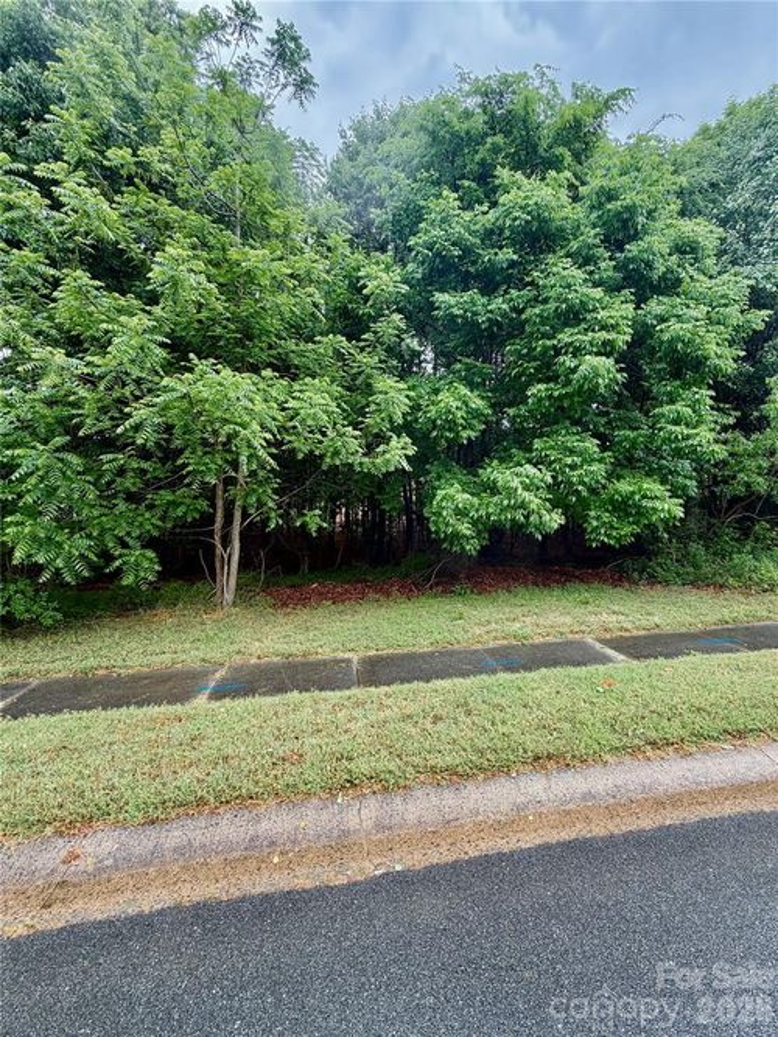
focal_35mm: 14
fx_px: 420
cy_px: 518
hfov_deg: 85.7
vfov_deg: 102.1
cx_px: 389
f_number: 2.2
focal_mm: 2.22
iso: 50
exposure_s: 1/124
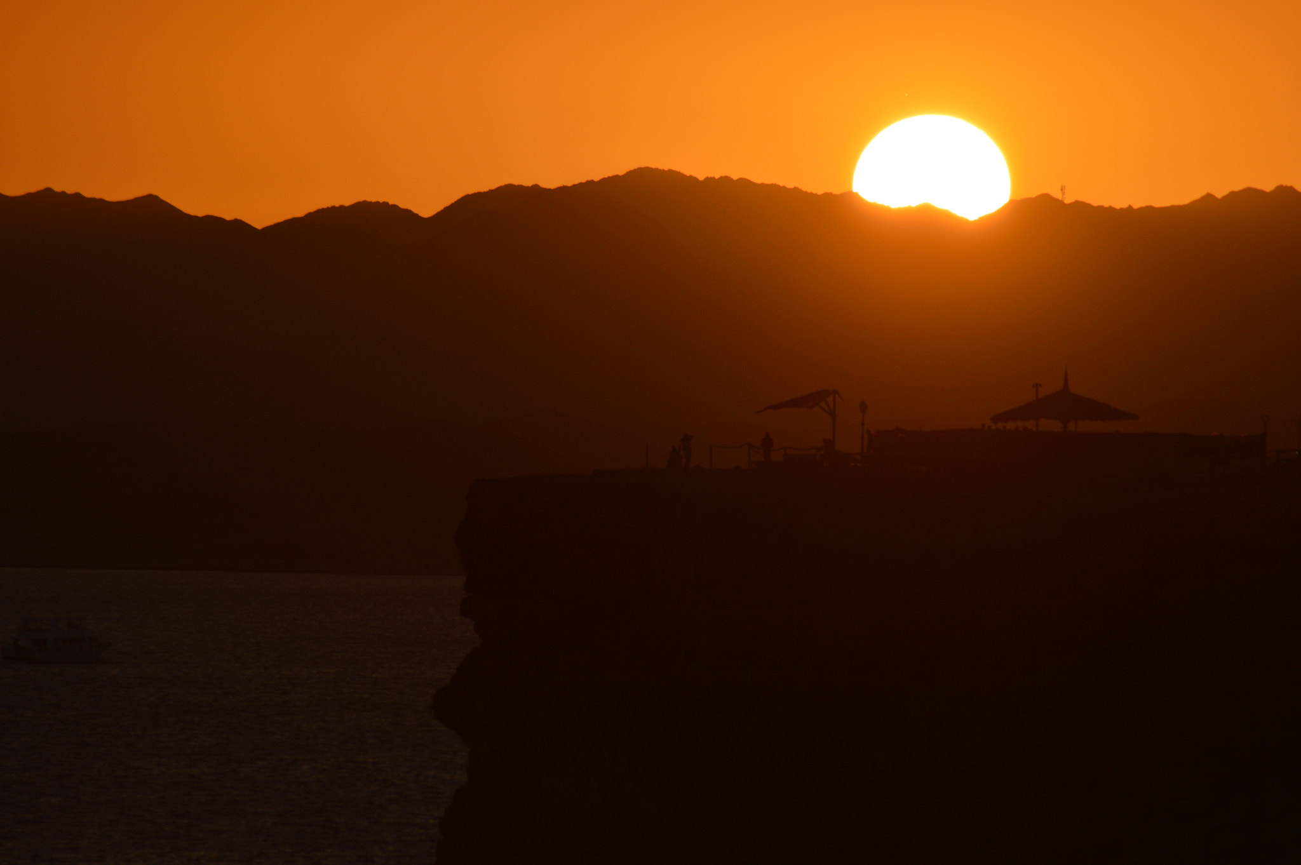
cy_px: 432
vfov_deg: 3.1
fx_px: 16249
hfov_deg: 4.6
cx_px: 650
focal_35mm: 450
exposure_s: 1/2500
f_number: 6.3
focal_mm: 300
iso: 100
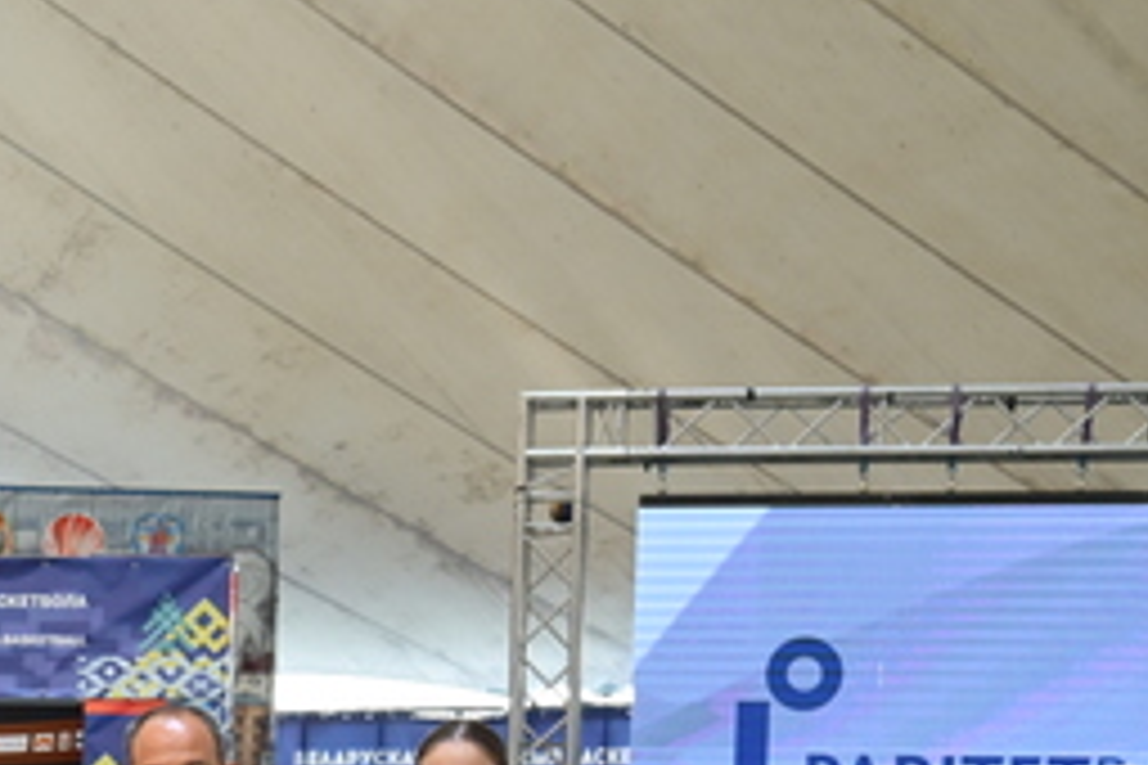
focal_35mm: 113
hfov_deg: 17.3
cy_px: 1060
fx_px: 3603
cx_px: -239
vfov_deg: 11.7
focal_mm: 36
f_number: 3.5
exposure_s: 1/250
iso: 640
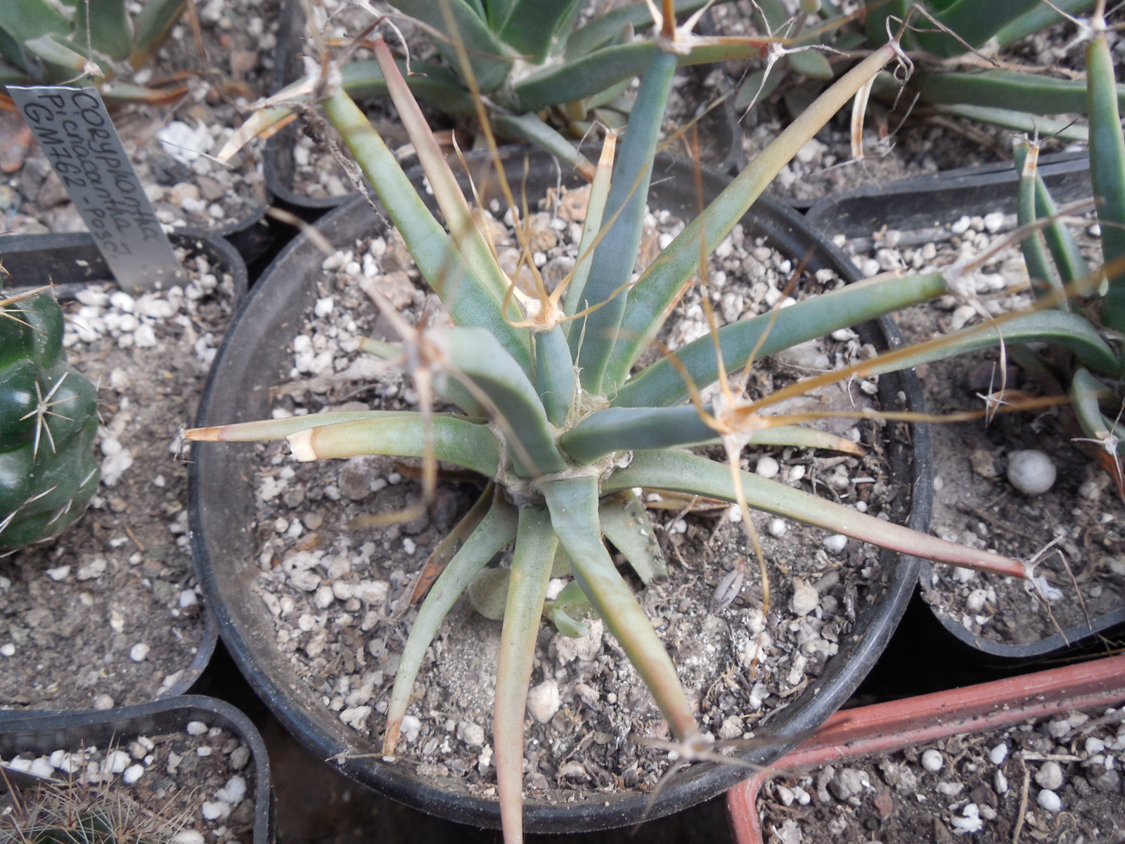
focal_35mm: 31
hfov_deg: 58.4
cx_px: 562
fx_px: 1007
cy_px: 422
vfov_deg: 45.4
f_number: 3.6
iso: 125
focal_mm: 5.6
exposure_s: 1/40
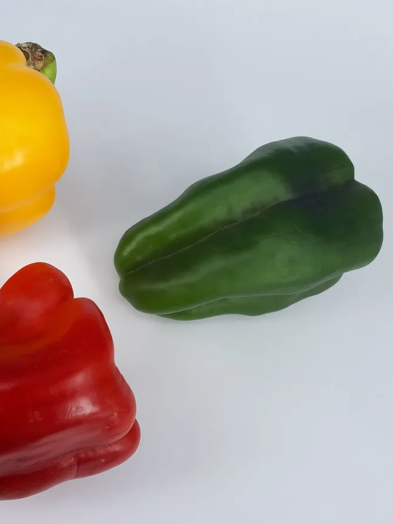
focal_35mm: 37
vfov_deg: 50.1
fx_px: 560
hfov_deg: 37.6
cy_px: 266
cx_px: 95
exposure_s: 1/126
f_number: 1.9
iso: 40
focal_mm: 3.6
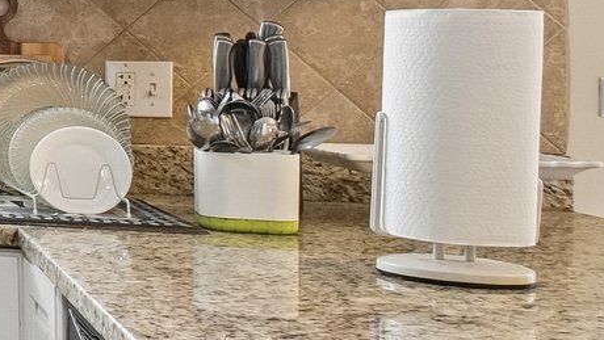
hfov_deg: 18.9
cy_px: 102
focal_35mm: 70
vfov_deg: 17.2
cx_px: -601
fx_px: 1121
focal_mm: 10
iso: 100
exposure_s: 1/30
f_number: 8
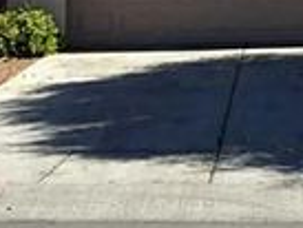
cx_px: 325
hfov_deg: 17.9
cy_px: -163
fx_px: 929
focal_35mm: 106
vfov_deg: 12.9
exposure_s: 1/1014
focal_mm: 4.15
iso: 32
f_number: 2.2
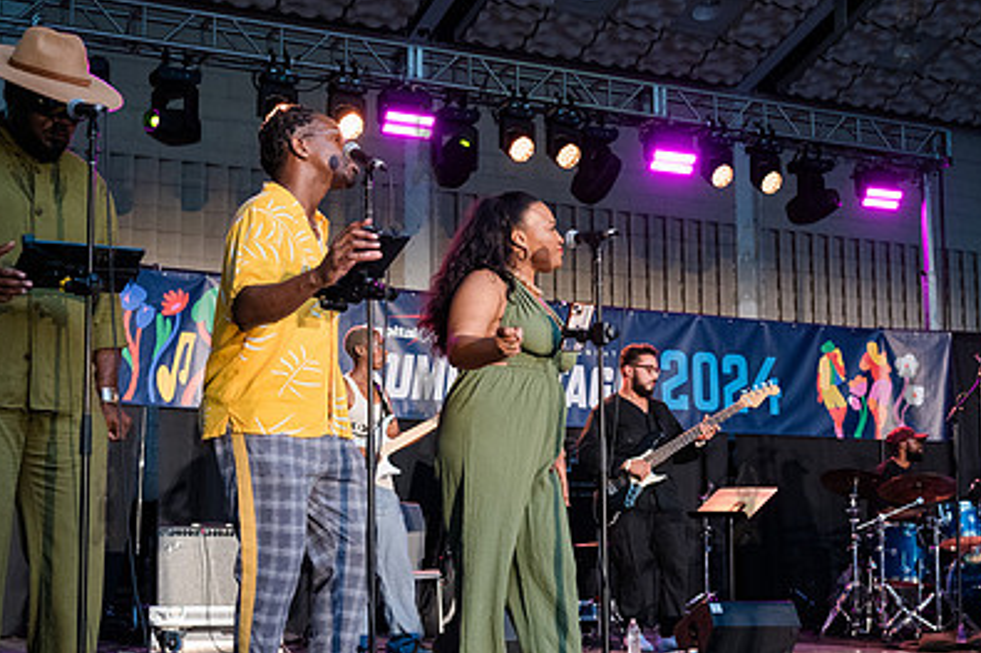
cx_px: 433
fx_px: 1553
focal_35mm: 57
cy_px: 381
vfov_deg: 23.7
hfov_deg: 35.0
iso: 3200
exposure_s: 1/320
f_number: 4
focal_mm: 38
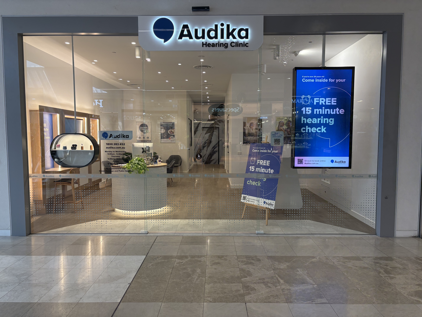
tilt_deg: -4.0
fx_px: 317
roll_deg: +0.4
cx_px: 211
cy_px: 158
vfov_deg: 53.1
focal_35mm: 26
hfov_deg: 67.3
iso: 80
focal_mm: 5.96
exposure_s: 1/100
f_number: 1.6
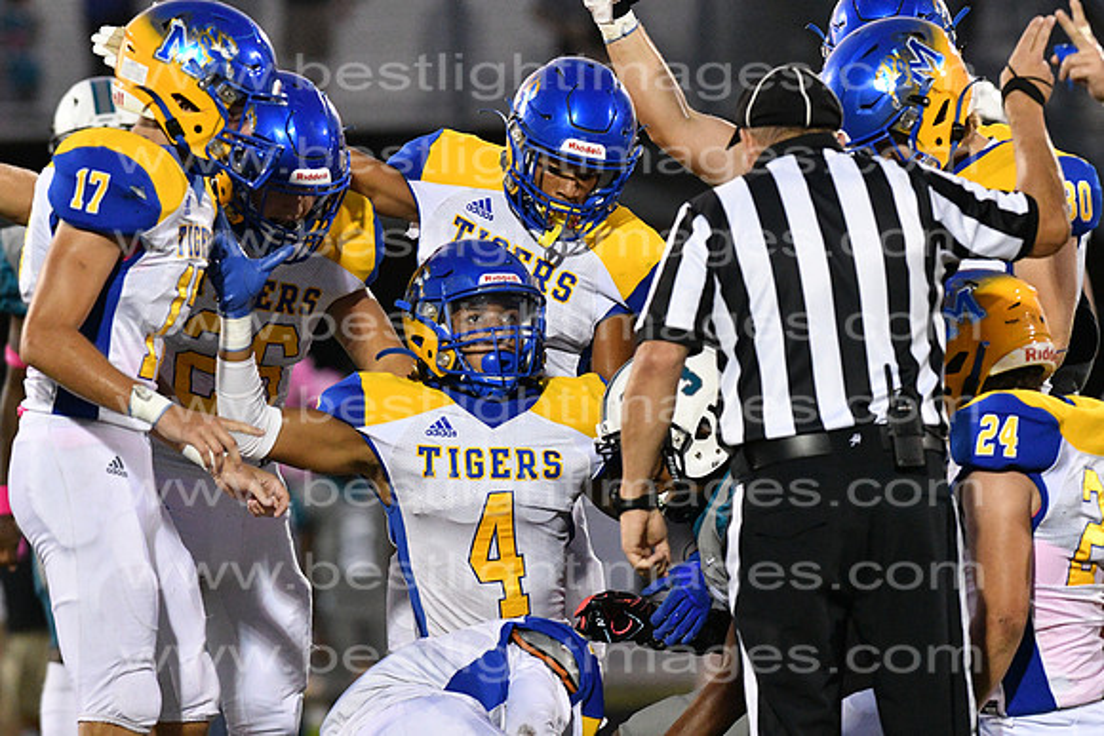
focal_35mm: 450
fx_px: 13803
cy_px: 368
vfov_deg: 3.1
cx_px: 552
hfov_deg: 4.6
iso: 8000
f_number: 4.5
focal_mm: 300
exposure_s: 1/800
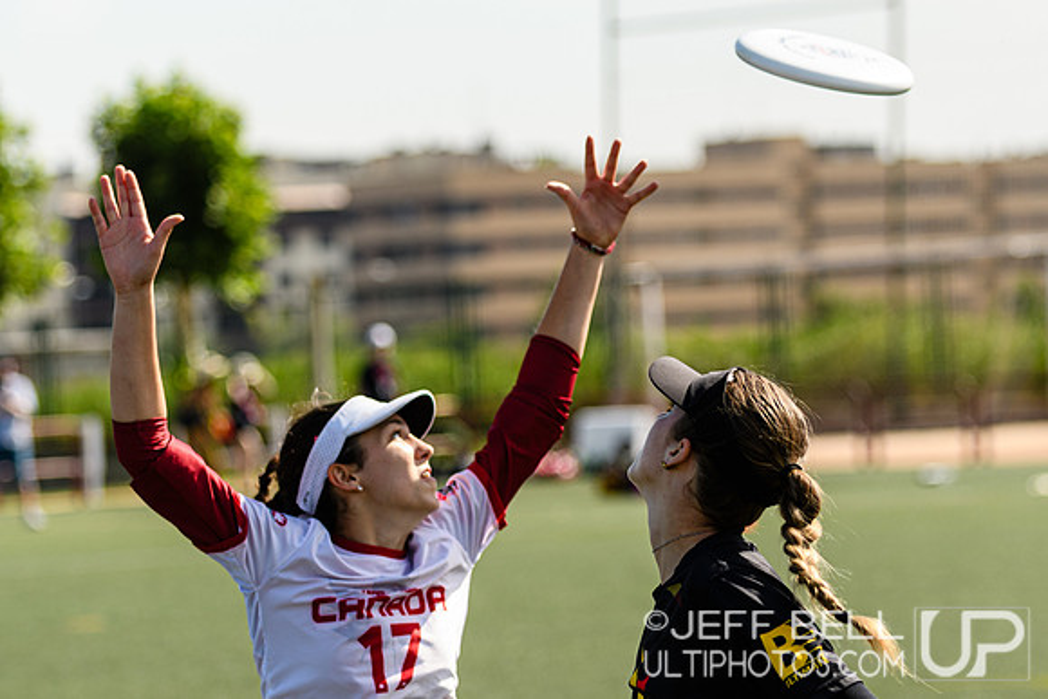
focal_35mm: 208
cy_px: 375
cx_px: 712
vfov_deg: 6.6
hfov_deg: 9.9
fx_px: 6056
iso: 125
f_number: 3.2
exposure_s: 1/1000
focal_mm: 102
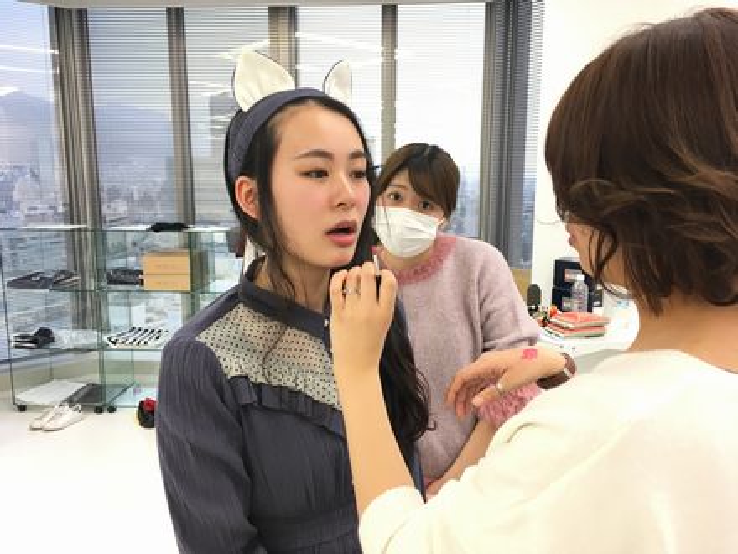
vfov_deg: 48.2
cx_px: 369
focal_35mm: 29
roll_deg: -0.4
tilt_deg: -9.0
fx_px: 618
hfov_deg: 61.7
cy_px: 277
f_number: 2.2
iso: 64
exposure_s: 1/30
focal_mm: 4.15
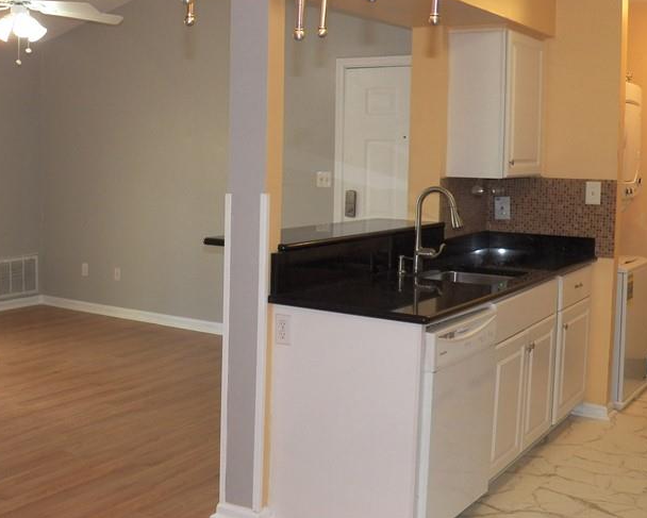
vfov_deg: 32.6
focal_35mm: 46
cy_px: 196
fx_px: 881
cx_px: 175
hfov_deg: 39.4
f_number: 2.8
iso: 125
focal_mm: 4.9
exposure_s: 1/40
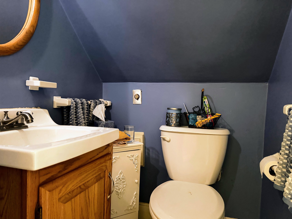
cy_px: 110
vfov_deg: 56.8
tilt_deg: -1.7
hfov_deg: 71.6
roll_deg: -1.1
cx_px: 146
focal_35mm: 24
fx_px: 202
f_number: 1.78
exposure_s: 1/30
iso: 1000
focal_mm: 6.76
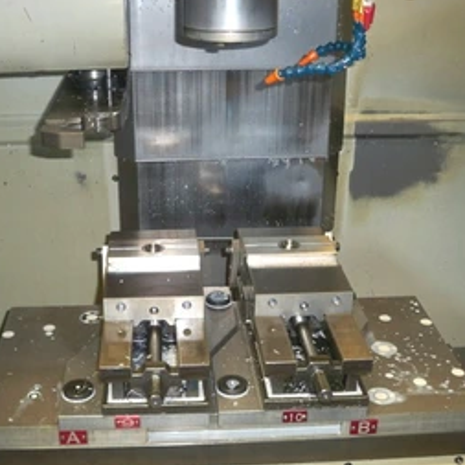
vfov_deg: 34.7
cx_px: 197
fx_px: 745
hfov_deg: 34.6
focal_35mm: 49
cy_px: 224
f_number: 3.1
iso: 200
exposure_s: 1/30
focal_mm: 6.3
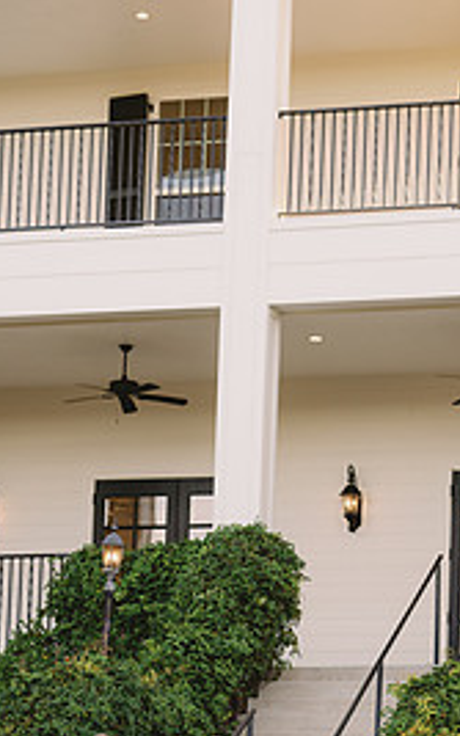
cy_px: 551
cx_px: 135
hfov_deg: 7.9
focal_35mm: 165
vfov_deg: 12.6
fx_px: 3308
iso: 500
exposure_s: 1/320
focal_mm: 96
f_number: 3.5
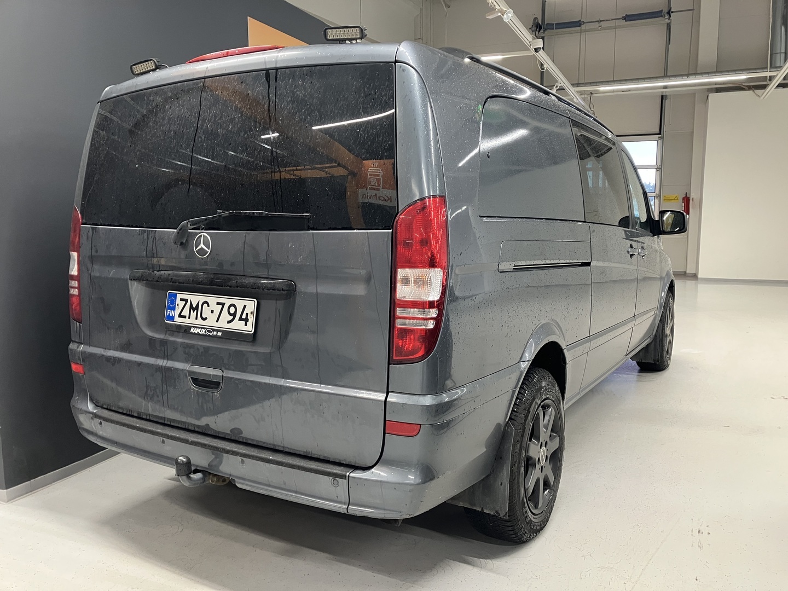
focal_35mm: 28
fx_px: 637
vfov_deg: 49.7
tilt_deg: -6.9
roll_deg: +0.2
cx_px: 394
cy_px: 296
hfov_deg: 63.4
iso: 125
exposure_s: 1/50
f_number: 1.8
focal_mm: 3.99
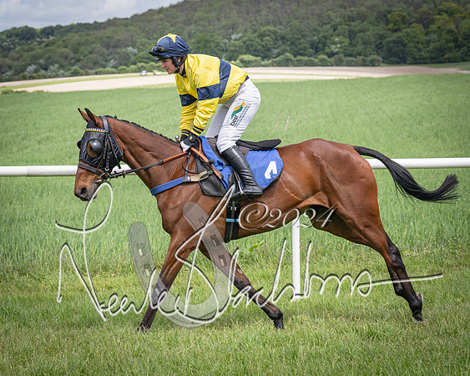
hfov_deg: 14.0
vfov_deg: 11.2
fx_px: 1916
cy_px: 188
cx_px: 141
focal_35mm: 138
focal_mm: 70
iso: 400
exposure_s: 1/1600
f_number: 5
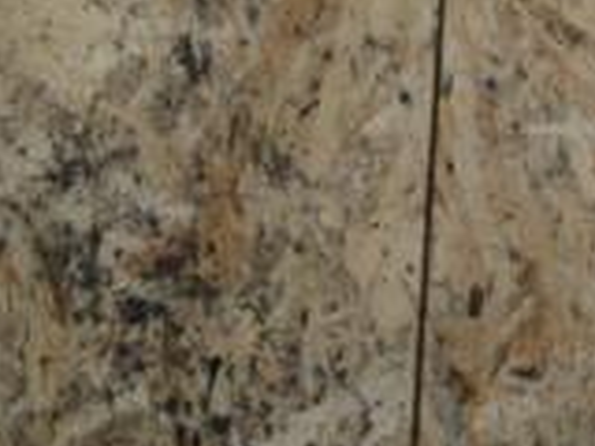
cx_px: 1078
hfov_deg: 10.7
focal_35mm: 173
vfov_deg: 8.4
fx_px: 2974
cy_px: -223
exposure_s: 1/30
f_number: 4.8
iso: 450
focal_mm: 32
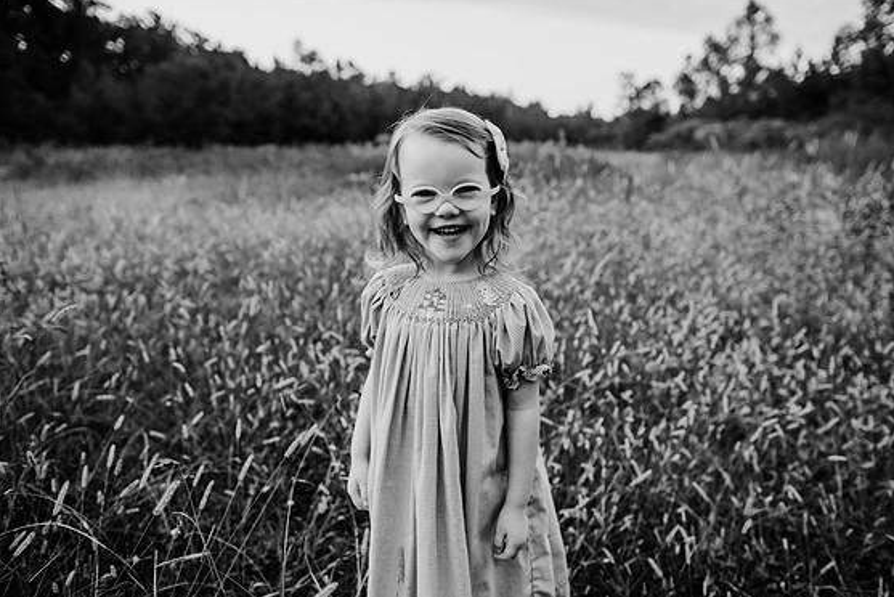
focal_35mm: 25
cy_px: 290
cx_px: 462
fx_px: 621
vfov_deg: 51.3
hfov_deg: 71.5
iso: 500
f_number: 2.8
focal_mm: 24
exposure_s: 1/500
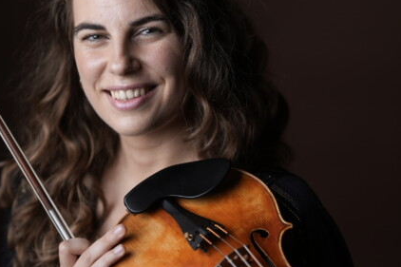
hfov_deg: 13.3
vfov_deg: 8.8
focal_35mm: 155
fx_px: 1726
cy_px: 172
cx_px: 186
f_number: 1.4
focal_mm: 85
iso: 200
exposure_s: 1/2500
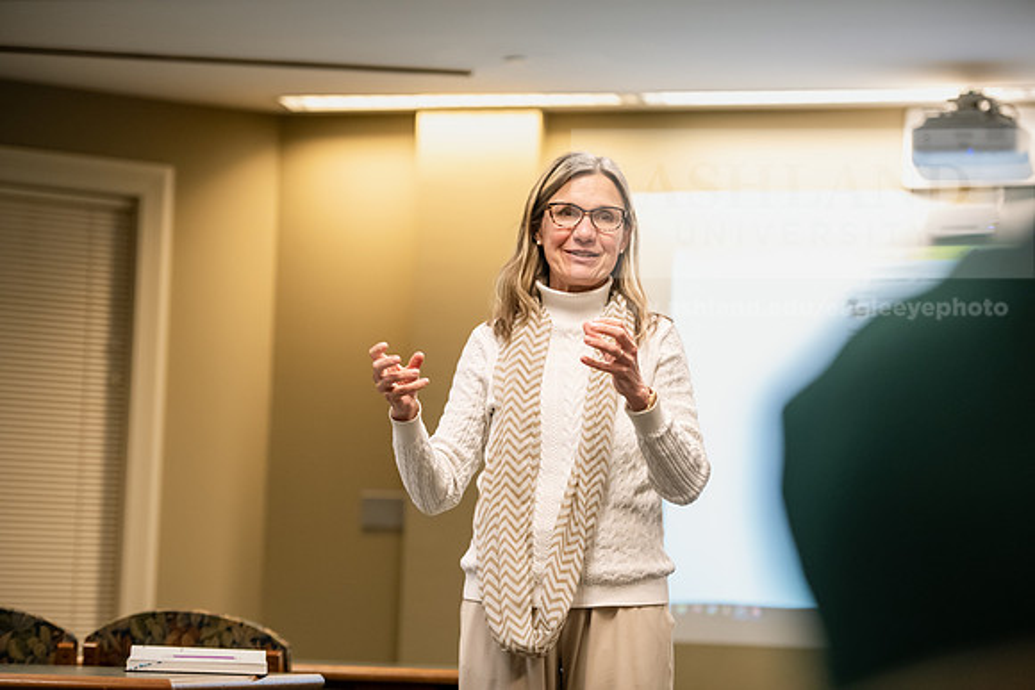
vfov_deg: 13.0
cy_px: 345
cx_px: 518
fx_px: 3019
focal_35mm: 105
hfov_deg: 19.5
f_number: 2.8
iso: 2500
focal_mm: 105
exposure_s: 1/200
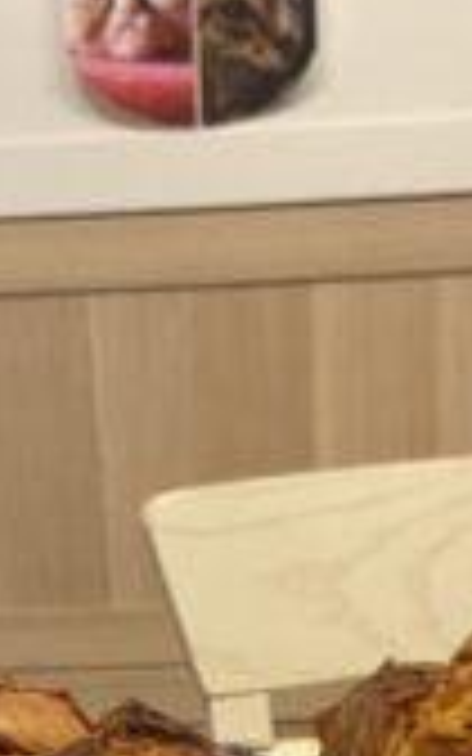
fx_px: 1688
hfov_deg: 15.9
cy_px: 994
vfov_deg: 22.4
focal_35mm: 82
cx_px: 249
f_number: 1.8
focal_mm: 4.25
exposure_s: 1/50
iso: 200
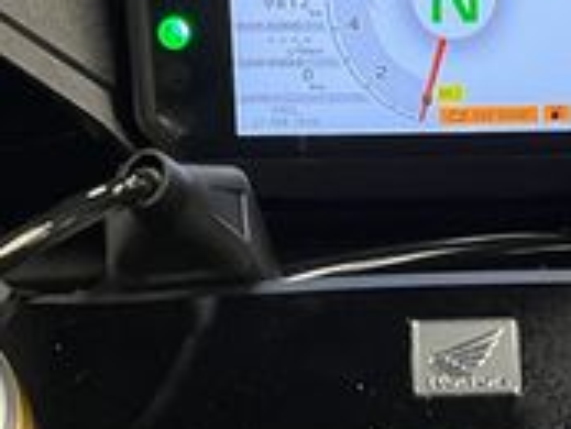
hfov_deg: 20.3
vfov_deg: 15.2
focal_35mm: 96
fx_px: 1585
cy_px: 422
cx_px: 419
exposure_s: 1/50
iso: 80
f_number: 1.6
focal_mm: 5.1
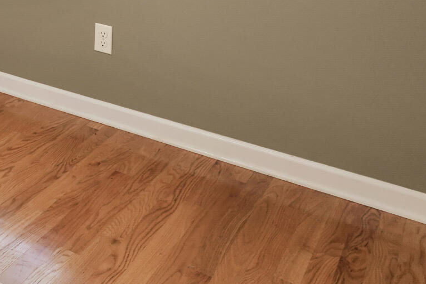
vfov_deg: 20.3
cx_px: -177
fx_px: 651
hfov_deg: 27.6
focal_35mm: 55
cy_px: -169
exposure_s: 1/6
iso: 320
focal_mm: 14
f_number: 9
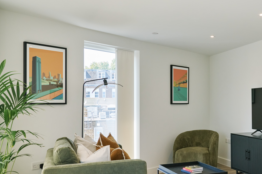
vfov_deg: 30.4
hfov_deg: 41.3
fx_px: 320
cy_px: 104
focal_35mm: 44
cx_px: 231
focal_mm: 24
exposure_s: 1/80
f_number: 10
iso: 1000
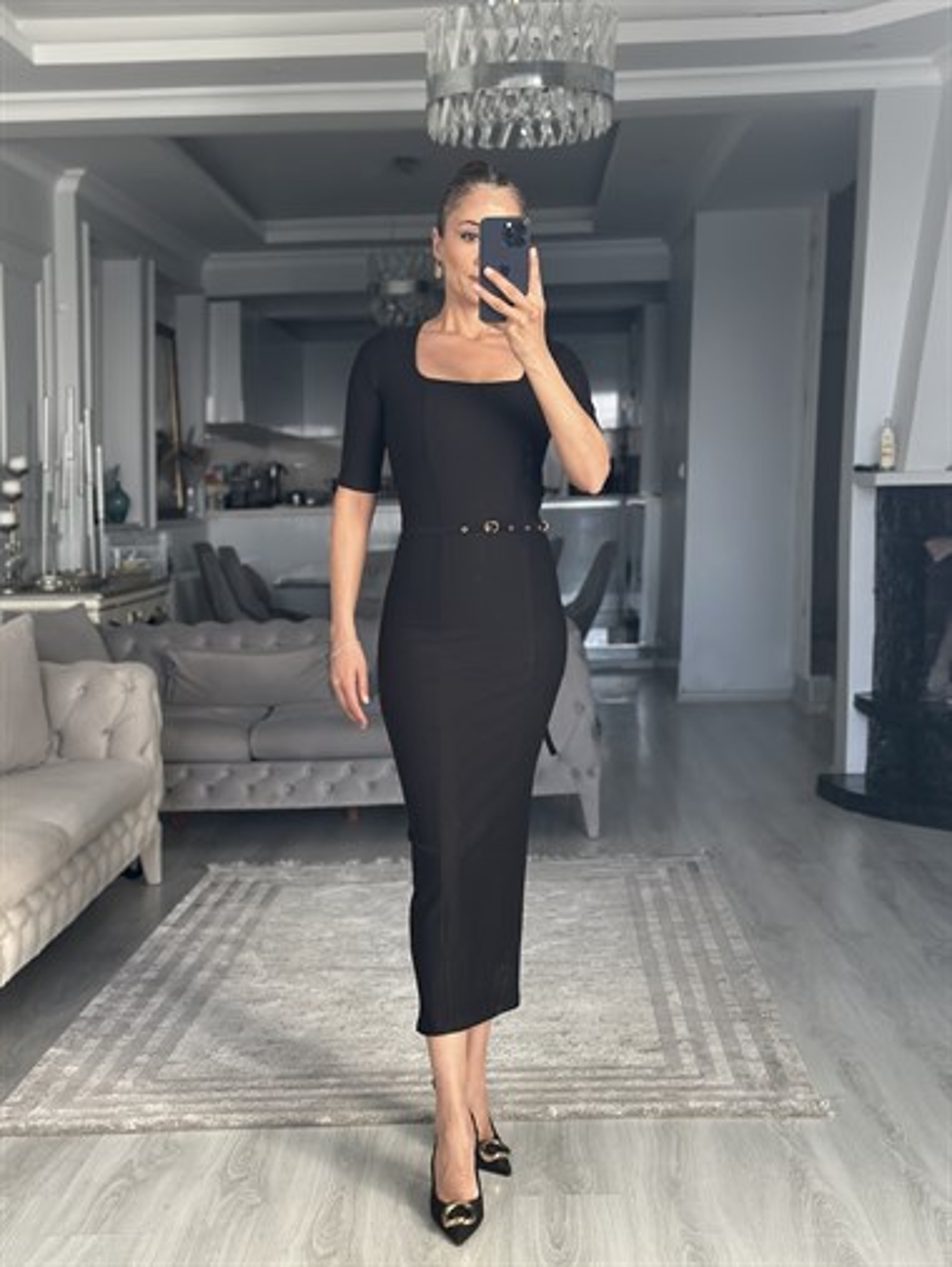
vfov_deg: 39.6
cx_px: 476
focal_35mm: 48
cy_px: 634
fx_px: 1759
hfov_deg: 30.3
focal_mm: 6.86
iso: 125
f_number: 1.78
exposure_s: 1/103
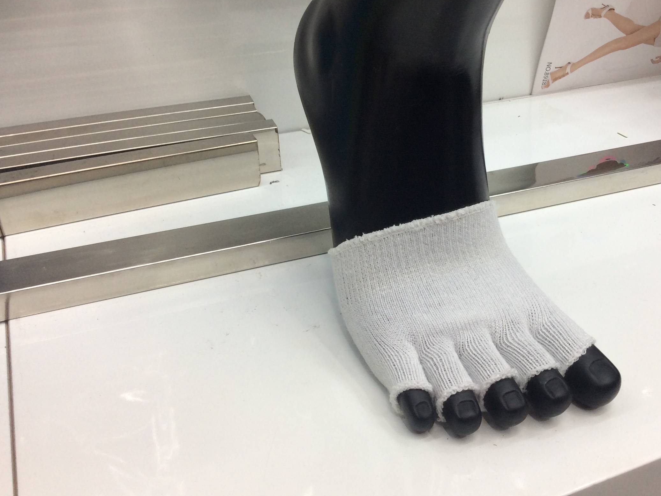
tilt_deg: -28.0
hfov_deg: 46.5
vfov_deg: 35.9
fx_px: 764
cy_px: 224
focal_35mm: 40
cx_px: 403
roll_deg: +0.3
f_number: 2.4
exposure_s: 1/25
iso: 32
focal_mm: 3.3
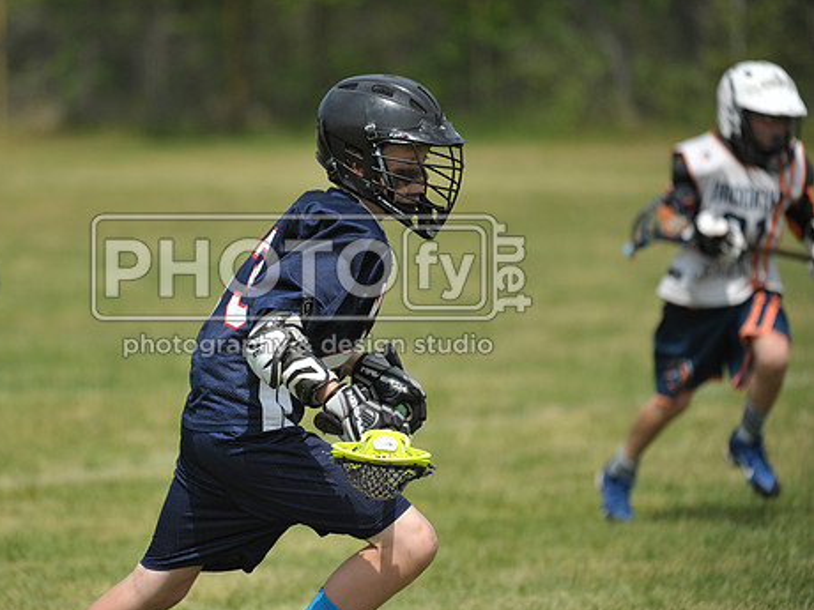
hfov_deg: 6.8
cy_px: 279
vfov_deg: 5.1
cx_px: 303
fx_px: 6843
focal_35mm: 291
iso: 640
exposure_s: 1/5000
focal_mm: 240
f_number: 4
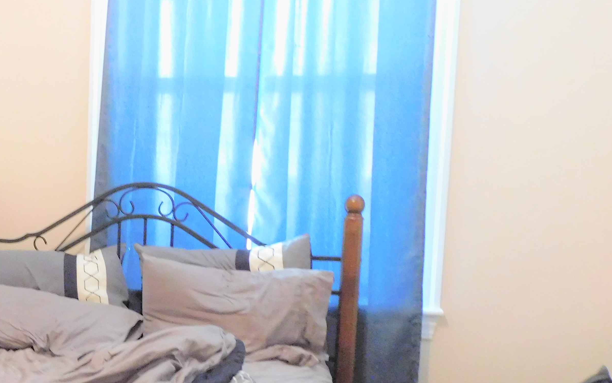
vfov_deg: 26.2
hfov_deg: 38.3
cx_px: 63
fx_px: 817
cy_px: 261
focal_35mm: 49
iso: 640
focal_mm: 4.3
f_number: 3.3
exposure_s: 1/8
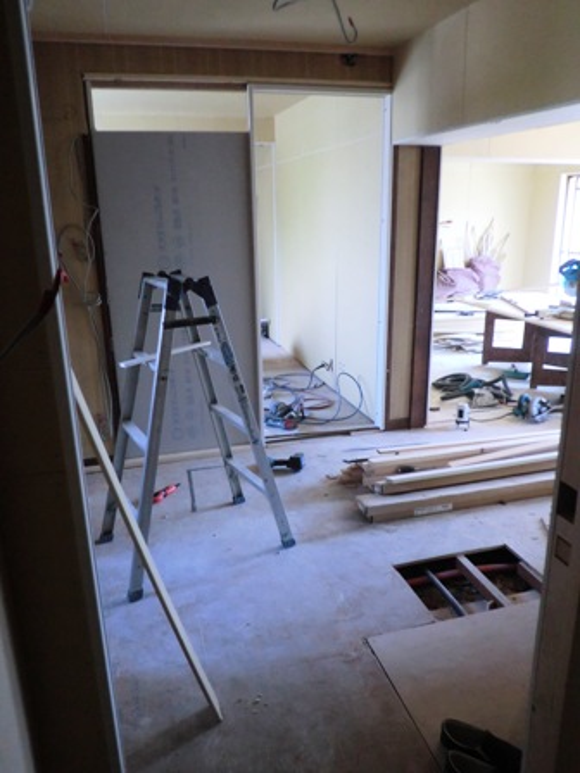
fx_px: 581
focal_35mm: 26
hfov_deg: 53.1
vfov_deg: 67.3
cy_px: 386
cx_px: 290
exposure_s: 1/60
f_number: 2.8
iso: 250
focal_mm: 4.7
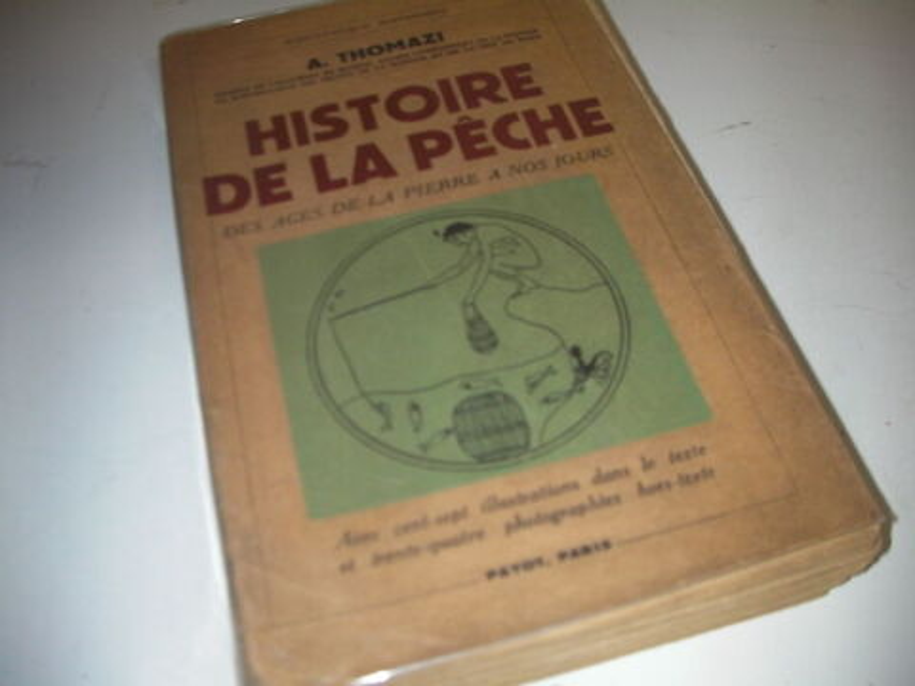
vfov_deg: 37.7
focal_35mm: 38
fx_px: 1004
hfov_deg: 49.0
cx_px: 458
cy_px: 343
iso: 200
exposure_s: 1/30
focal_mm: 6.3
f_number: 3.5
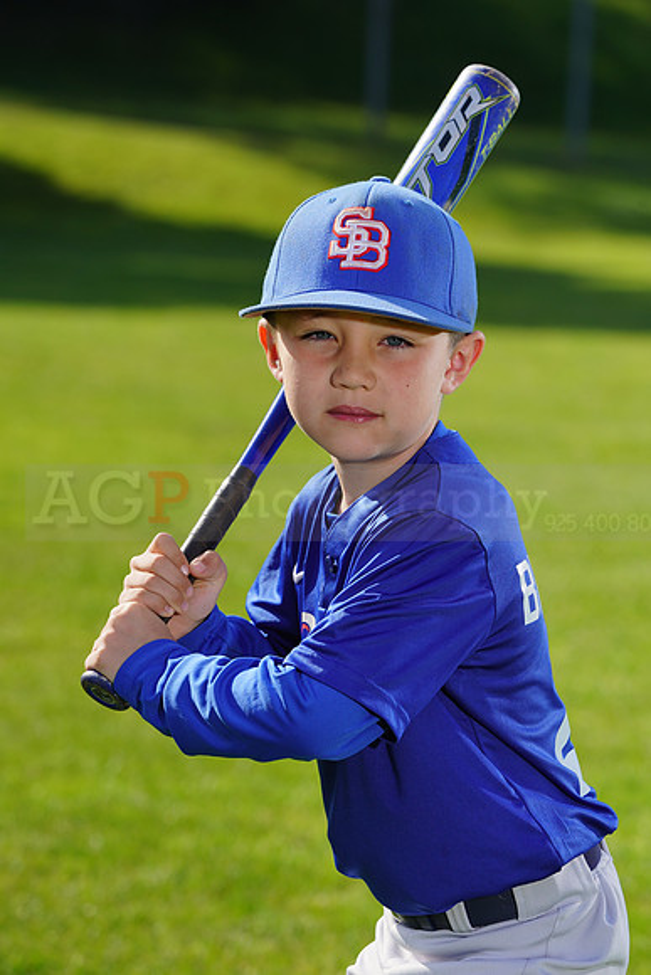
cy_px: 488
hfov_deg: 6.9
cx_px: 326
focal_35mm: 198
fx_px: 5367
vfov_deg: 10.4
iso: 100
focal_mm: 198
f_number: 9
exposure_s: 1/250
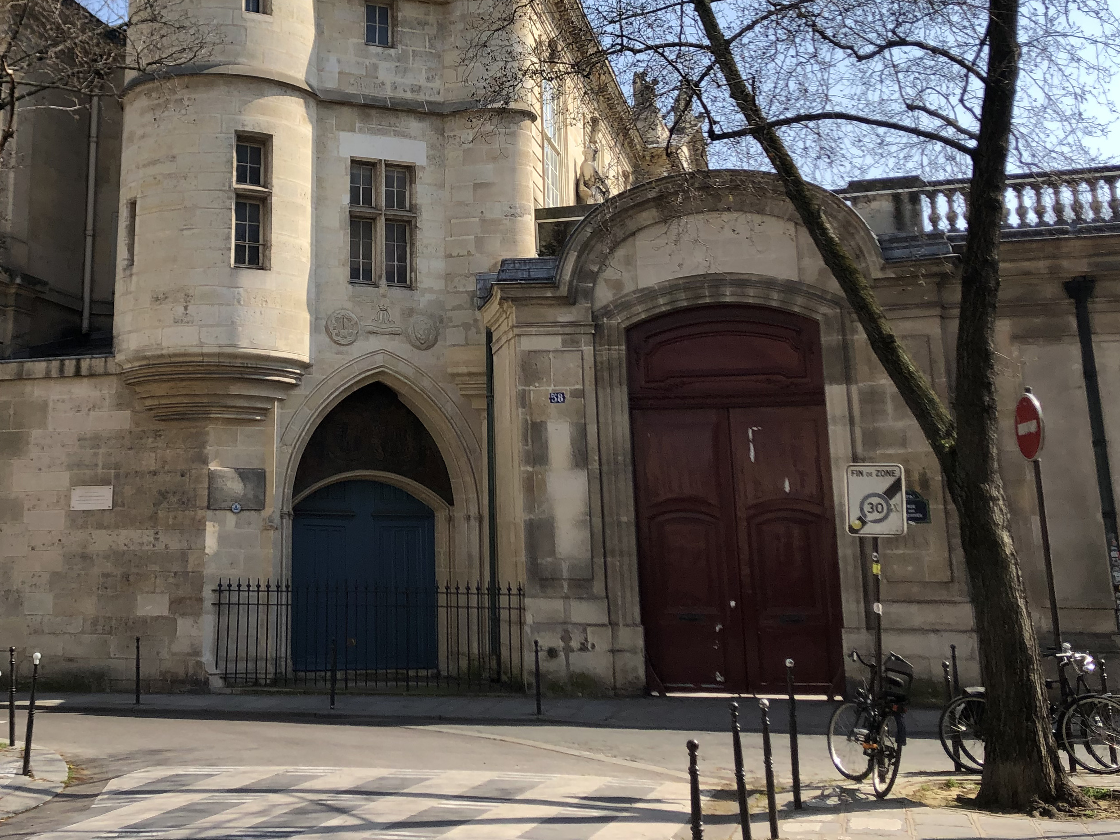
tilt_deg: +14.4
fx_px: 1456
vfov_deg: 31.7
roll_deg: +0.9
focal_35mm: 45
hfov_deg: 41.3
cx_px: 333
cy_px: 219
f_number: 1.8
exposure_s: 1/1389
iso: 20
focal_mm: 4
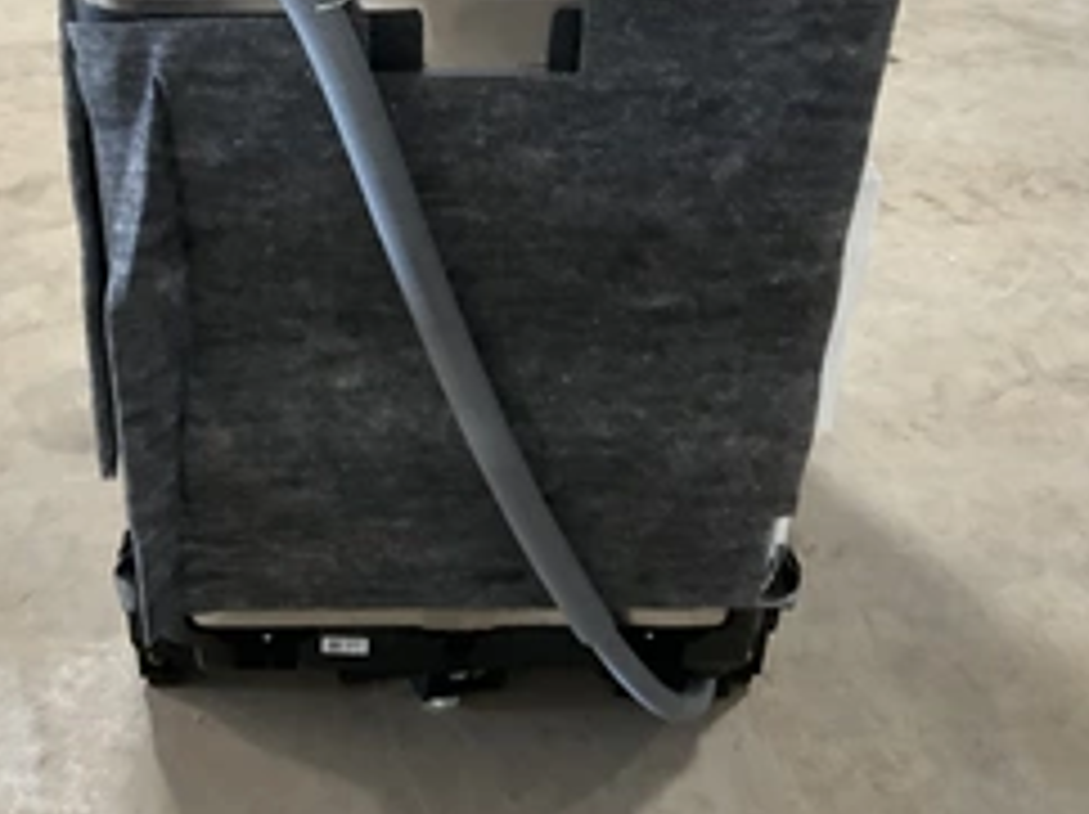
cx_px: 423
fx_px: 1509
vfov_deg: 29.5
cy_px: 166
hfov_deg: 39.5
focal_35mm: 48
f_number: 1.8
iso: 200
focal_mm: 3
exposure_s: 1/60
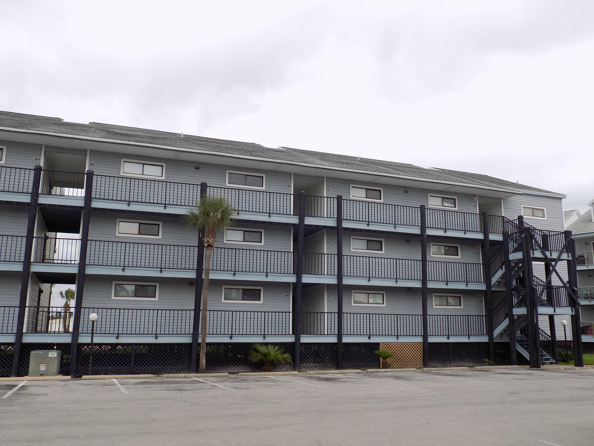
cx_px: 297
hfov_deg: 60.0
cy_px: 223
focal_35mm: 30
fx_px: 515
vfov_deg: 46.8
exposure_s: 1/500
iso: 80
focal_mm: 5.3
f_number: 3.3
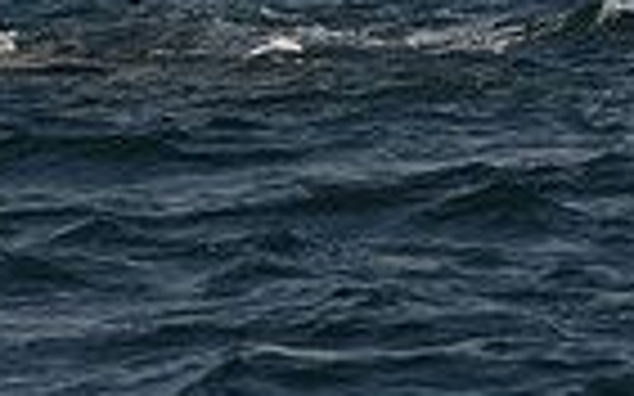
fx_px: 14439
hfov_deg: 2.5
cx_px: 164
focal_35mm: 836
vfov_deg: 1.6
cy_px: -878
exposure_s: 1/1000
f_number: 8
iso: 250
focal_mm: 200
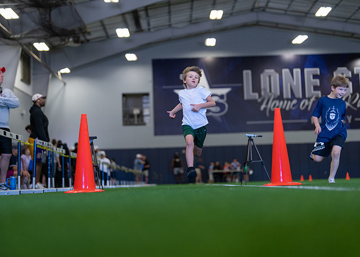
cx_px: 180
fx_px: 564
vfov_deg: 25.7
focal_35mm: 55
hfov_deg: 35.4
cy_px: 128
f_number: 1.2
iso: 1000
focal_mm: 50
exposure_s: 1/1000
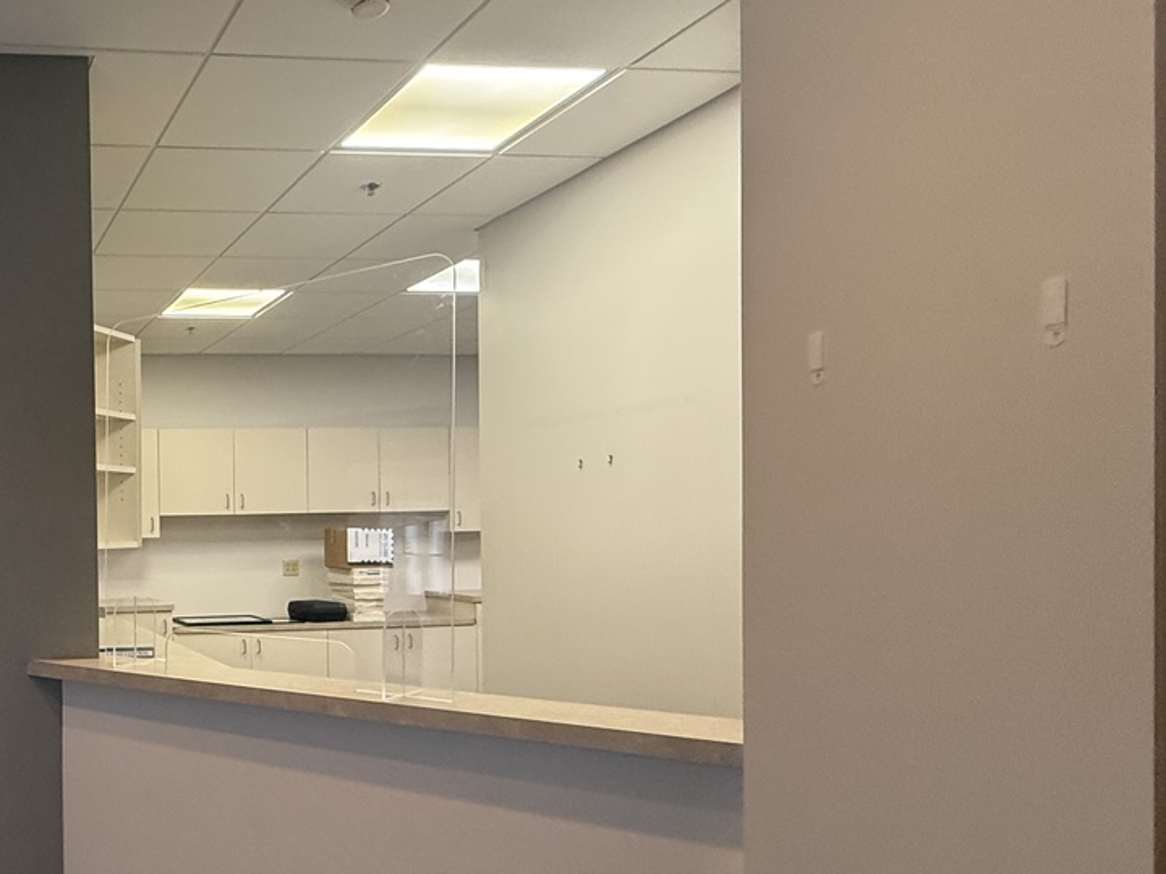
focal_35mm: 28
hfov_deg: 52.3
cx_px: 34
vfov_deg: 49.3
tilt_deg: +1.0
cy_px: 547
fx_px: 943
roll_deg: +1.6
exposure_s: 1/120
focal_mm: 2.22
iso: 250
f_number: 2.2
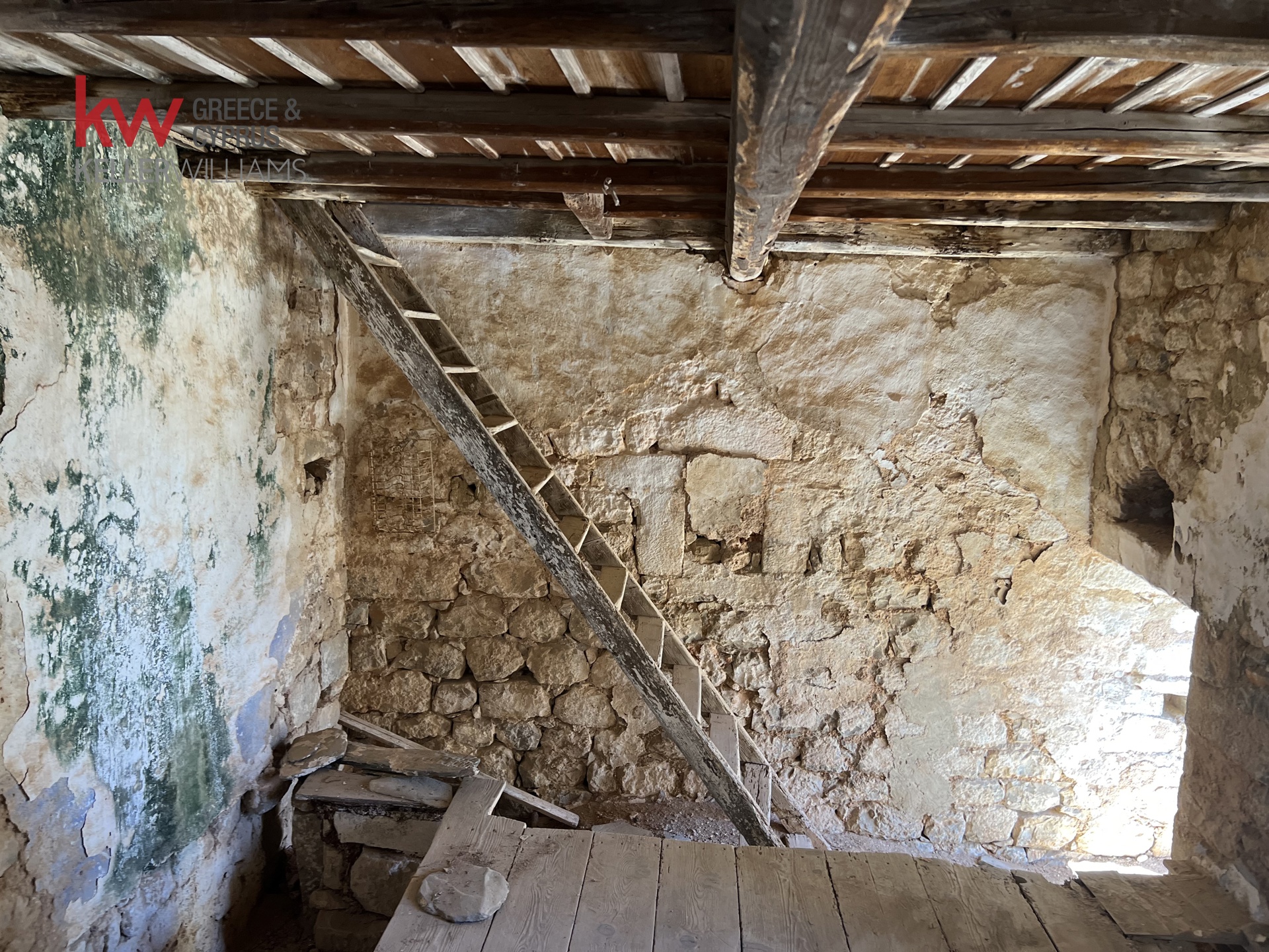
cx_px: 634
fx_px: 953
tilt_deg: -7.5
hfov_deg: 67.3
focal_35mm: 26
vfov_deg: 53.1
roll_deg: +2.2
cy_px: 476
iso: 125
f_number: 1.5
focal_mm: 5.7
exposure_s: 1/119
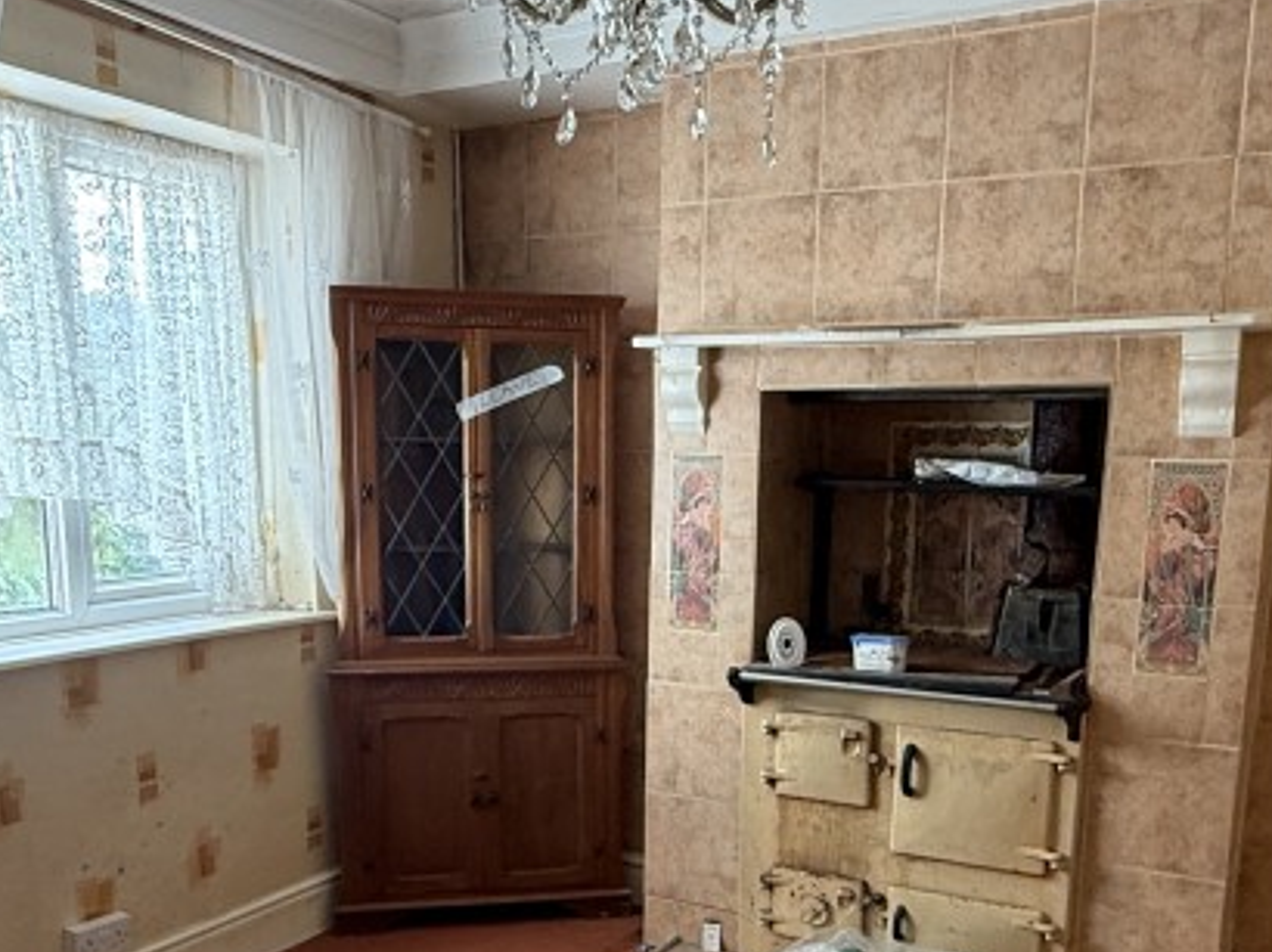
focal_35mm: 35
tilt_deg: -9.9
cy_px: 695
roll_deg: -1.2
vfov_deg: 39.7
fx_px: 1285
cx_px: 673
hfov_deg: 52.6
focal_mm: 2.22
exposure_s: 1/99
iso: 200
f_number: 2.2
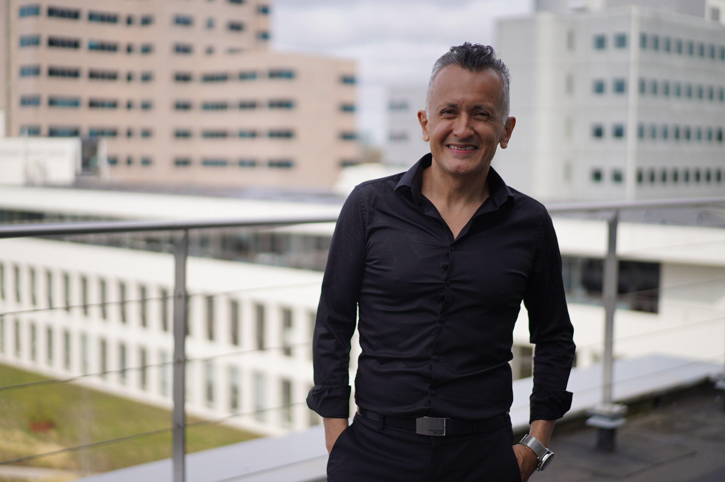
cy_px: 241
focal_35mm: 55
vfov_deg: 24.6
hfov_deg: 36.3
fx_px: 1107
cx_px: 362
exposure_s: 1/2500
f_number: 1.8
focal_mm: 55
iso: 100
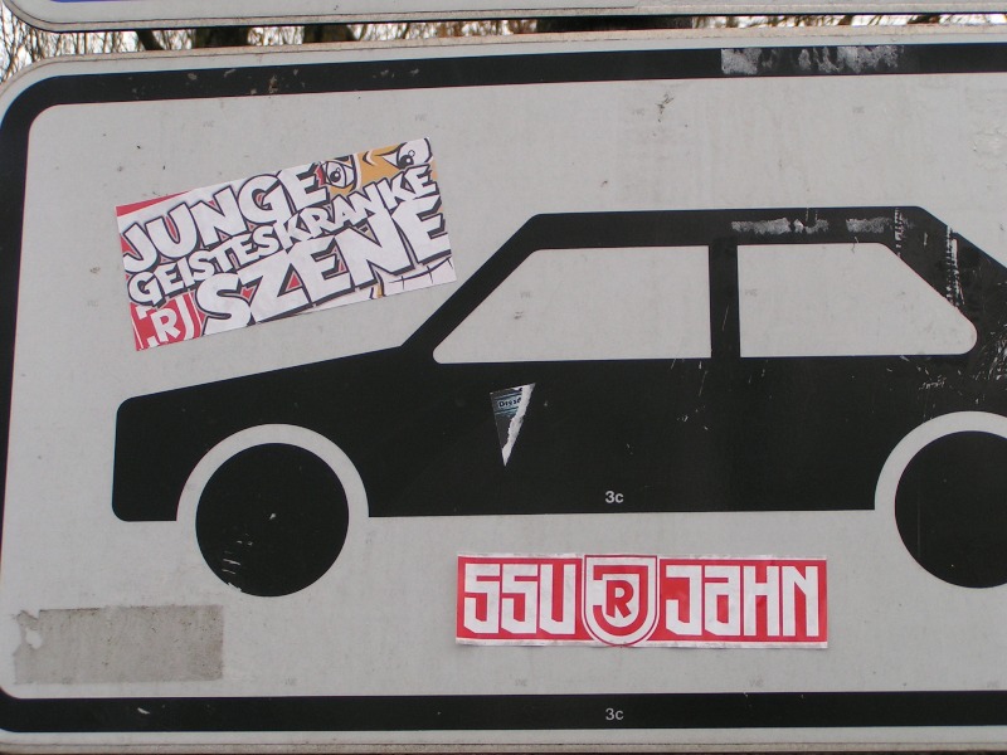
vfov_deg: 22.6
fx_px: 1891
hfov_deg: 29.8
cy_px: 378
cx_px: 504
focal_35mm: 65
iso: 50
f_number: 4.5
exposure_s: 1/125
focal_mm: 10
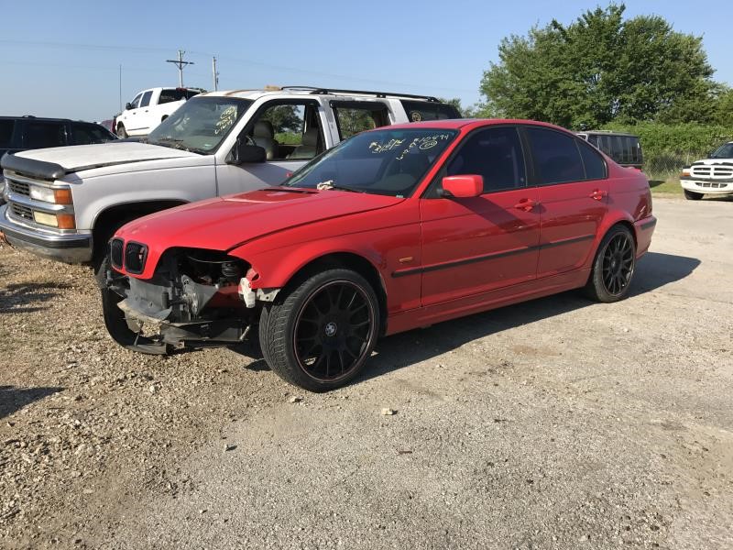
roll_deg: -1.4
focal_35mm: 28
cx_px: 366
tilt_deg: -10.0
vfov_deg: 49.7
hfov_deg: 63.4
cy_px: 275
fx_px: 593
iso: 20
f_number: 1.8
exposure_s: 1/1709
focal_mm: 3.99
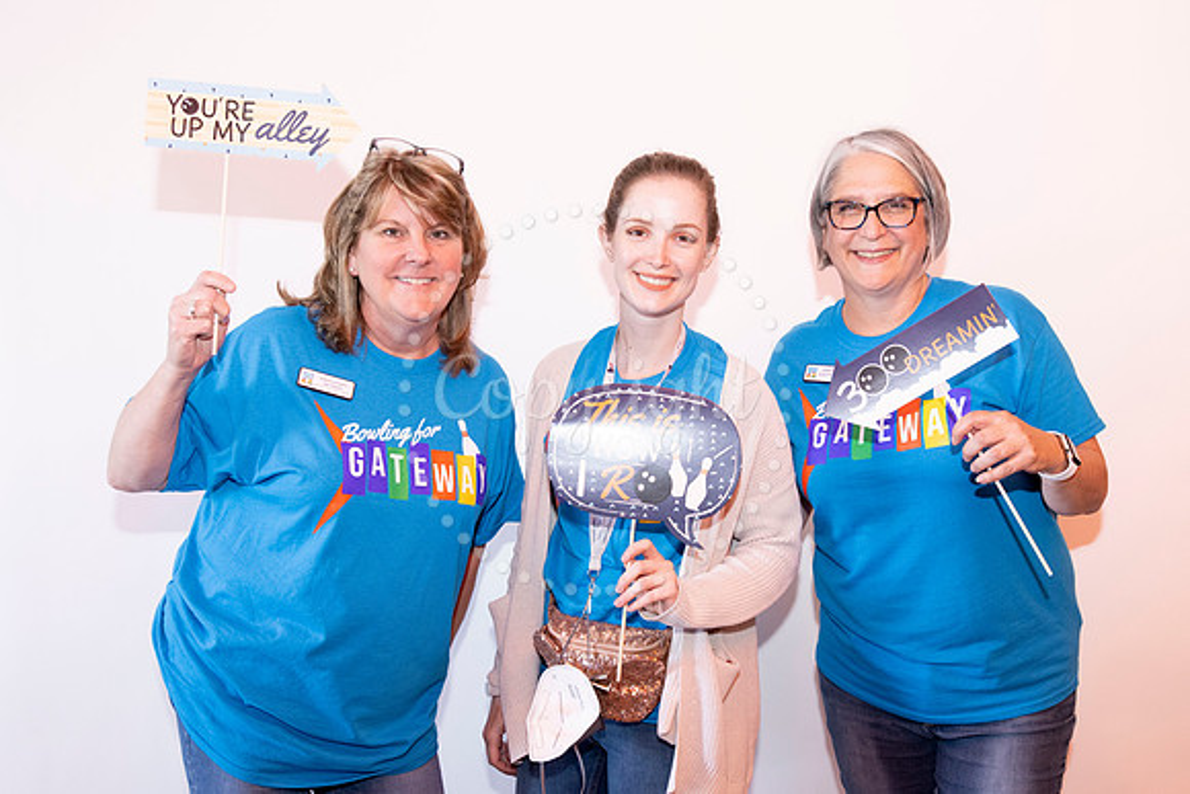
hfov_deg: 47.9
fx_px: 1337
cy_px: 393
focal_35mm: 40
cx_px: 651
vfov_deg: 33.1
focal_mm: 35
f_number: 5.6
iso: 1000
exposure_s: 1/60
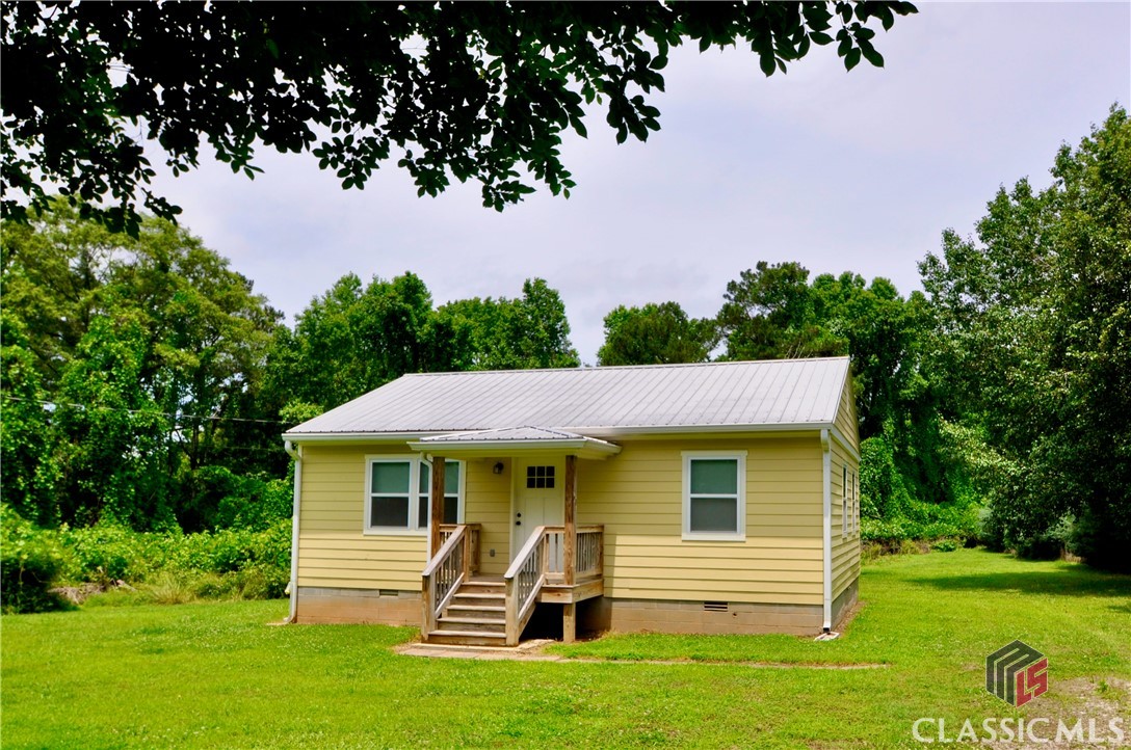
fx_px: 706
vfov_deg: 56.0
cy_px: 375
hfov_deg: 77.4
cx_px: 566
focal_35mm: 22
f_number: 9
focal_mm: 15
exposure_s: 1/320
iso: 200
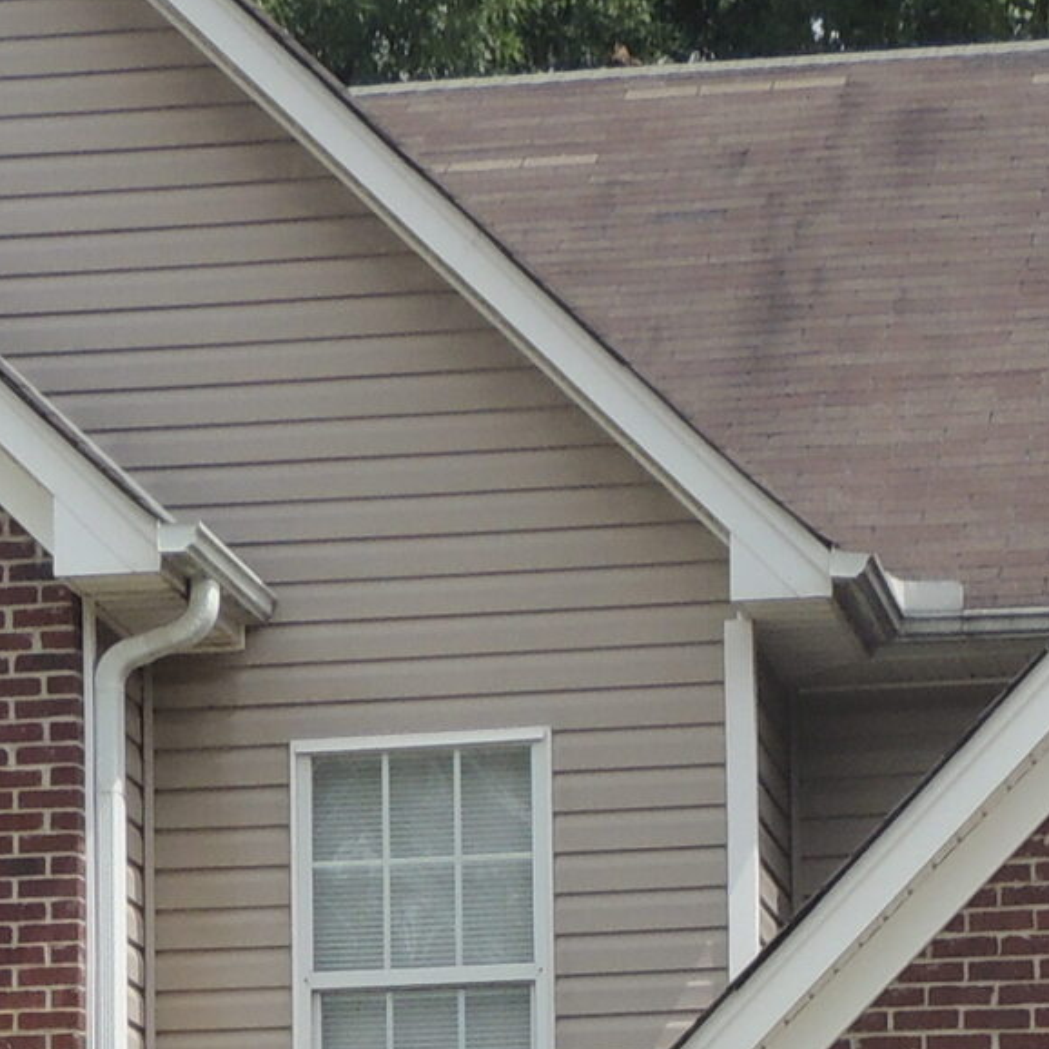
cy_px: 1795
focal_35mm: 155
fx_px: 5314
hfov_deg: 11.3
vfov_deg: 10.7
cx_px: 710
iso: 100
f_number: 3.2
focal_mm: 5.8
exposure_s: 1/1000
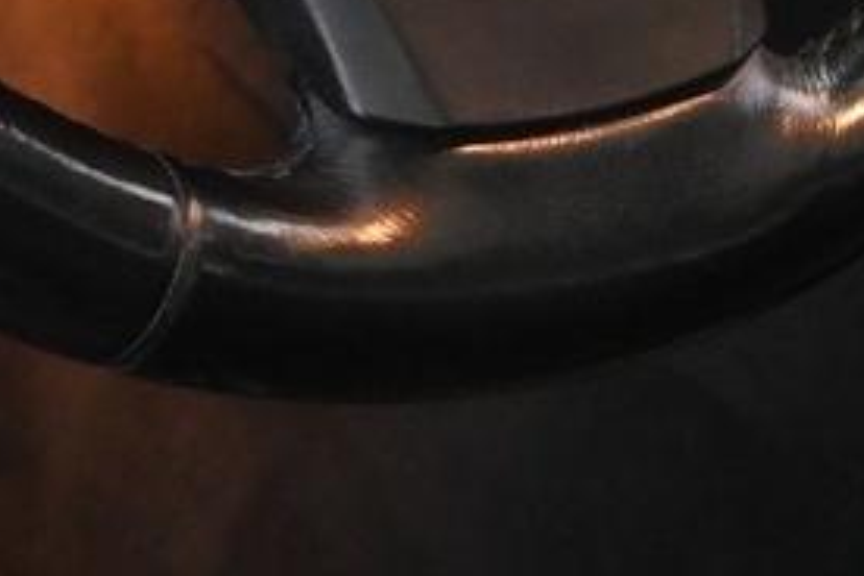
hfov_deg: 11.7
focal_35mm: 176
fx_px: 4224
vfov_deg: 7.4
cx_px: 429
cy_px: -686
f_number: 3.8
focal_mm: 20
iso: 2200
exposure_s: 1/30
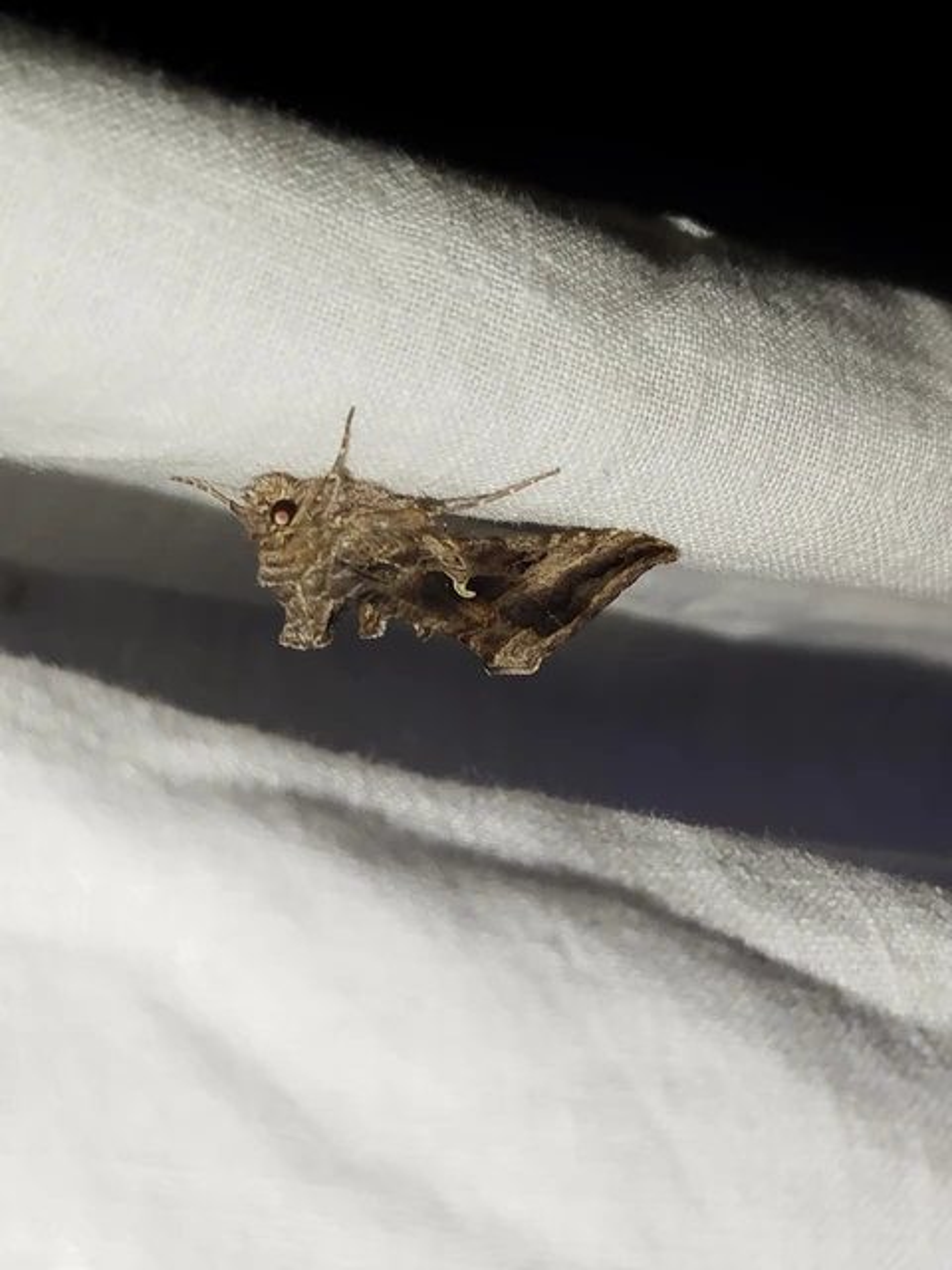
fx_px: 2273
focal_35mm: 62
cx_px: 476
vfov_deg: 31.2
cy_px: 635
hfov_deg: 23.7
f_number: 1.7
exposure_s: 1/50
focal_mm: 5.31
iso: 80
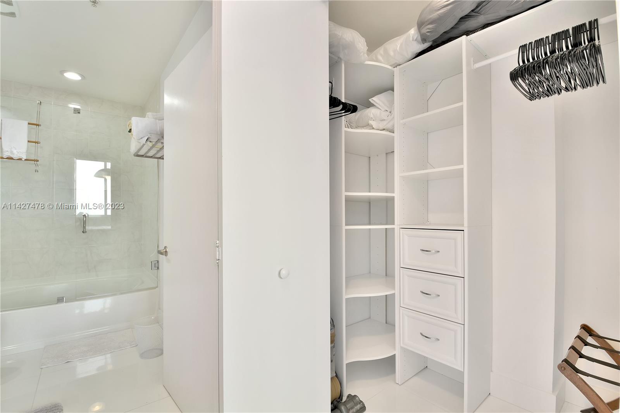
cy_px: 206
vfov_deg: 77.3
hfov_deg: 100.4
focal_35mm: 15
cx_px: 310
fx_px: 258
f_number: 7.1
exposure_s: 1/15
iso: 320
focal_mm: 10
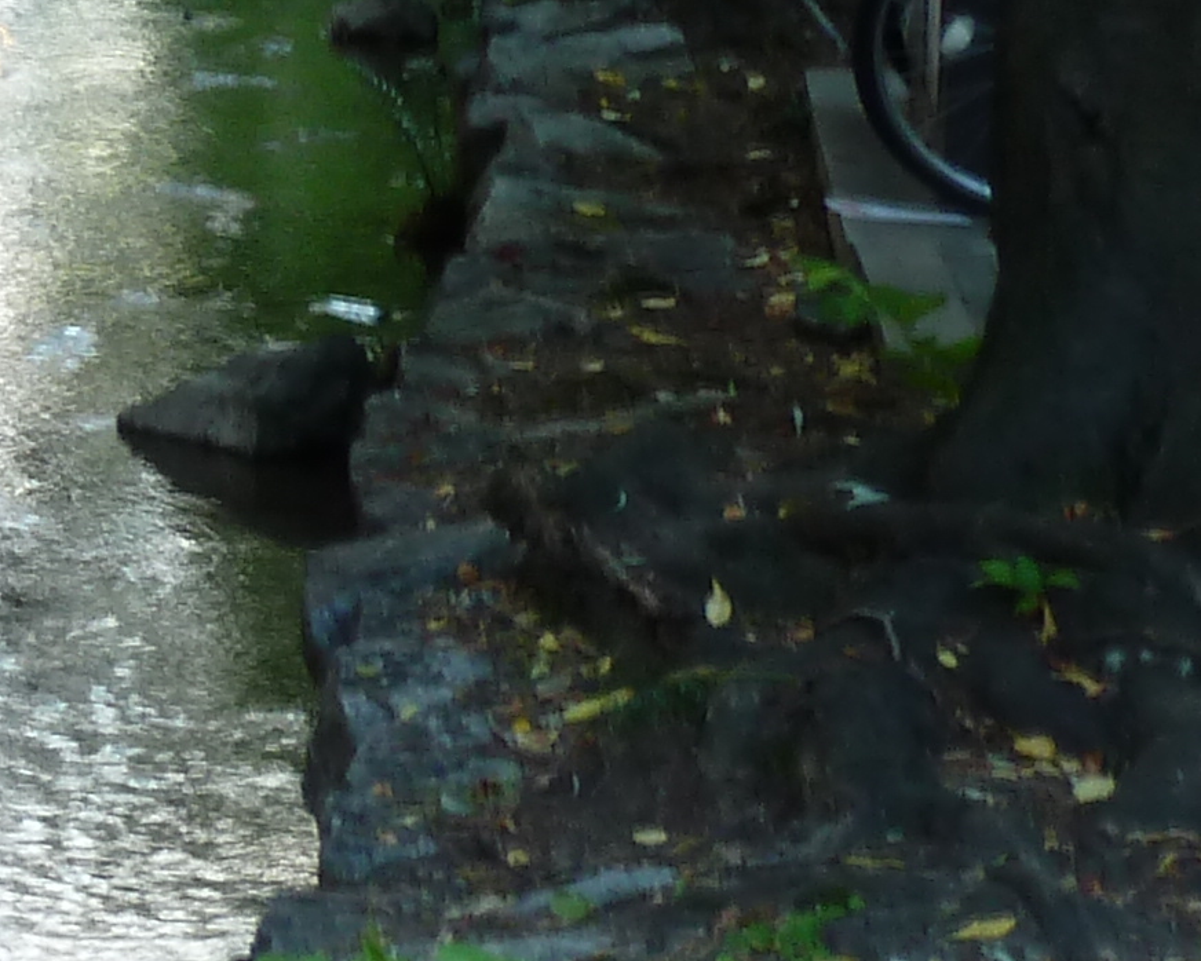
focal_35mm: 179
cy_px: -143
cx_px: -1223
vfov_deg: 8.6
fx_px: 6364
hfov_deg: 10.0
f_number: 3.6
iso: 80
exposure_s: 1/4
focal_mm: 6.5
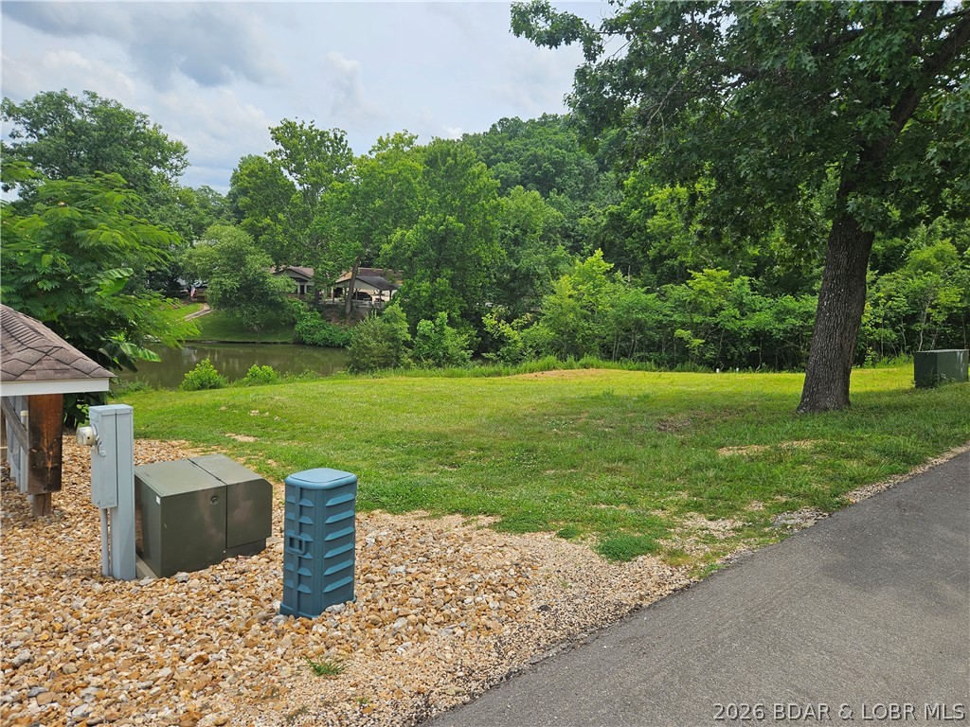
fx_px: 644
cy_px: 364
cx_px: 485
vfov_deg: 58.9
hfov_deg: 73.9
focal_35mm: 23
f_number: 1.8
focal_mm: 5.4
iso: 25
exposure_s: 1/2140
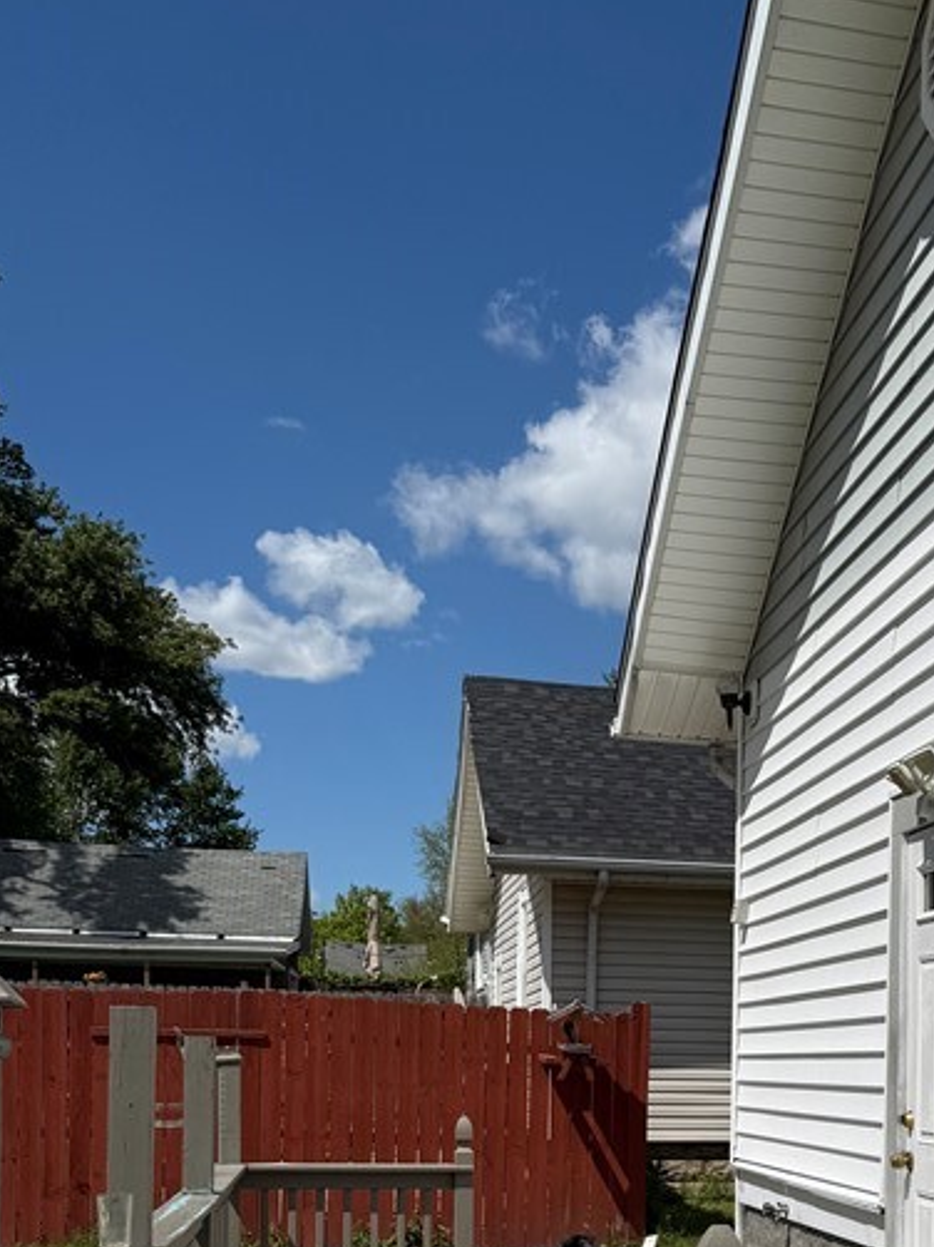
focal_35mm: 49
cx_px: 825
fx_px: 1764
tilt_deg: +1.4
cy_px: 1083
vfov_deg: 36.9
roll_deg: -2.0
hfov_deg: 28.6
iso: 80
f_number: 1.78
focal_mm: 6.76
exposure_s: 1/14286
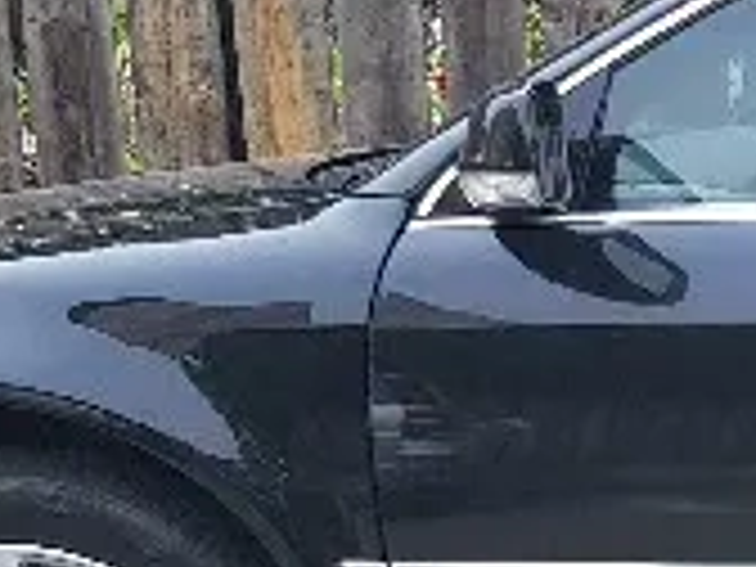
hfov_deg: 11.4
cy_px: 1125
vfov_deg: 9.0
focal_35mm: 155
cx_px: 1530
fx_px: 3385
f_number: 1.7
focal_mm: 4.3
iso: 40
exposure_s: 1/270
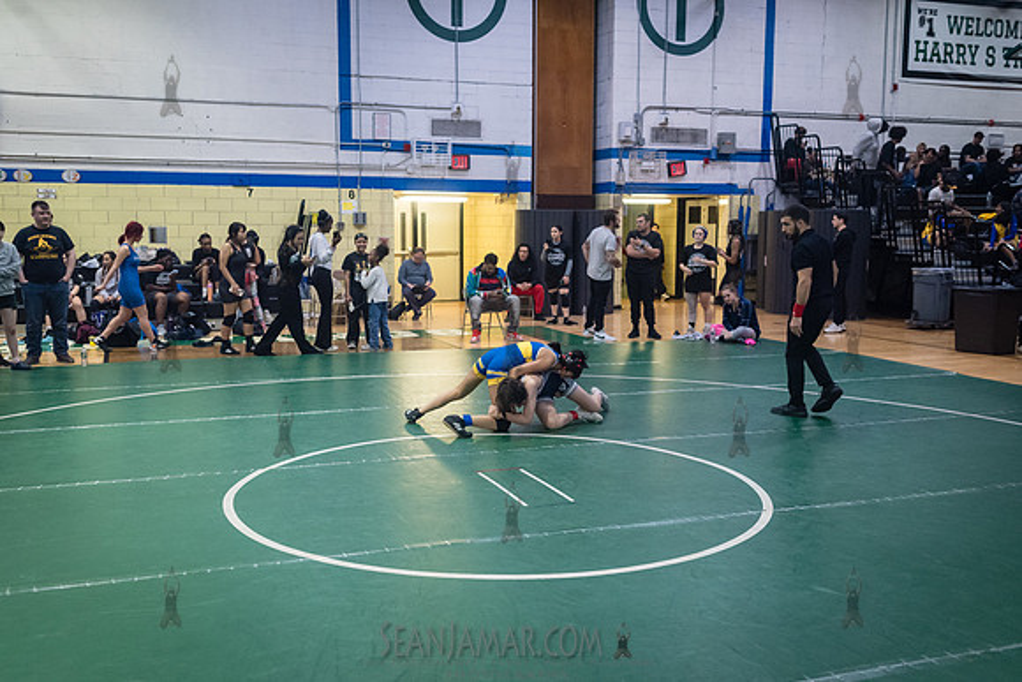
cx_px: 511
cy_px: 341
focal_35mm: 35
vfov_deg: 37.5
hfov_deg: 53.9
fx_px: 1005
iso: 5000
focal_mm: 35
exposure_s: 1/400
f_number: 3.2
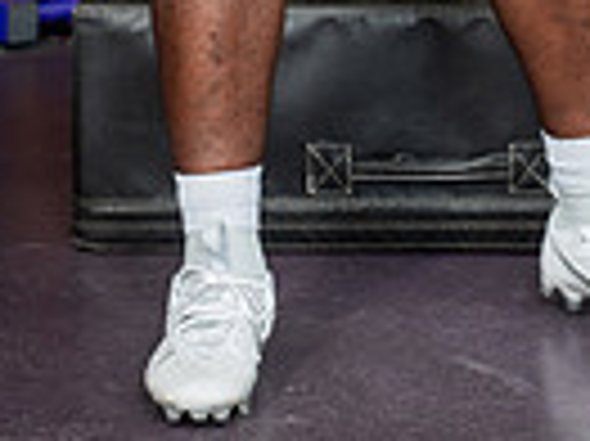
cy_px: -526
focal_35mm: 132
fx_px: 2248
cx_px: 428
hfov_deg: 14.9
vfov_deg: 10.1
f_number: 5.6
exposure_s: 1/250
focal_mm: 40
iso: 500
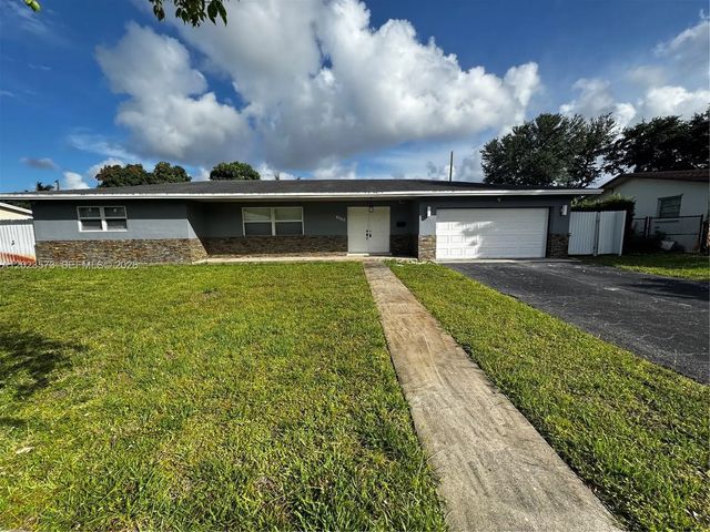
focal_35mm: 14
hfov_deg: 102.1
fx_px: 287
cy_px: 266
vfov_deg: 85.7
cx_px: 355
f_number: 2.2
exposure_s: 1/1346
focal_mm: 2.22
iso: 50
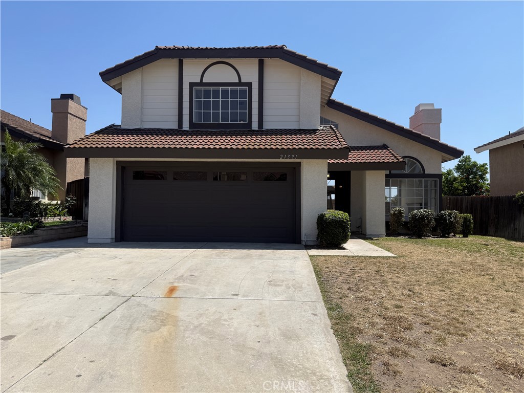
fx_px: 363
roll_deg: -0.9
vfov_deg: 56.8
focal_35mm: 24
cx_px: 262
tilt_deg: +2.0
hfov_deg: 71.6
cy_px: 196
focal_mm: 6.76
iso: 80
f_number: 1.78
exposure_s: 1/5714
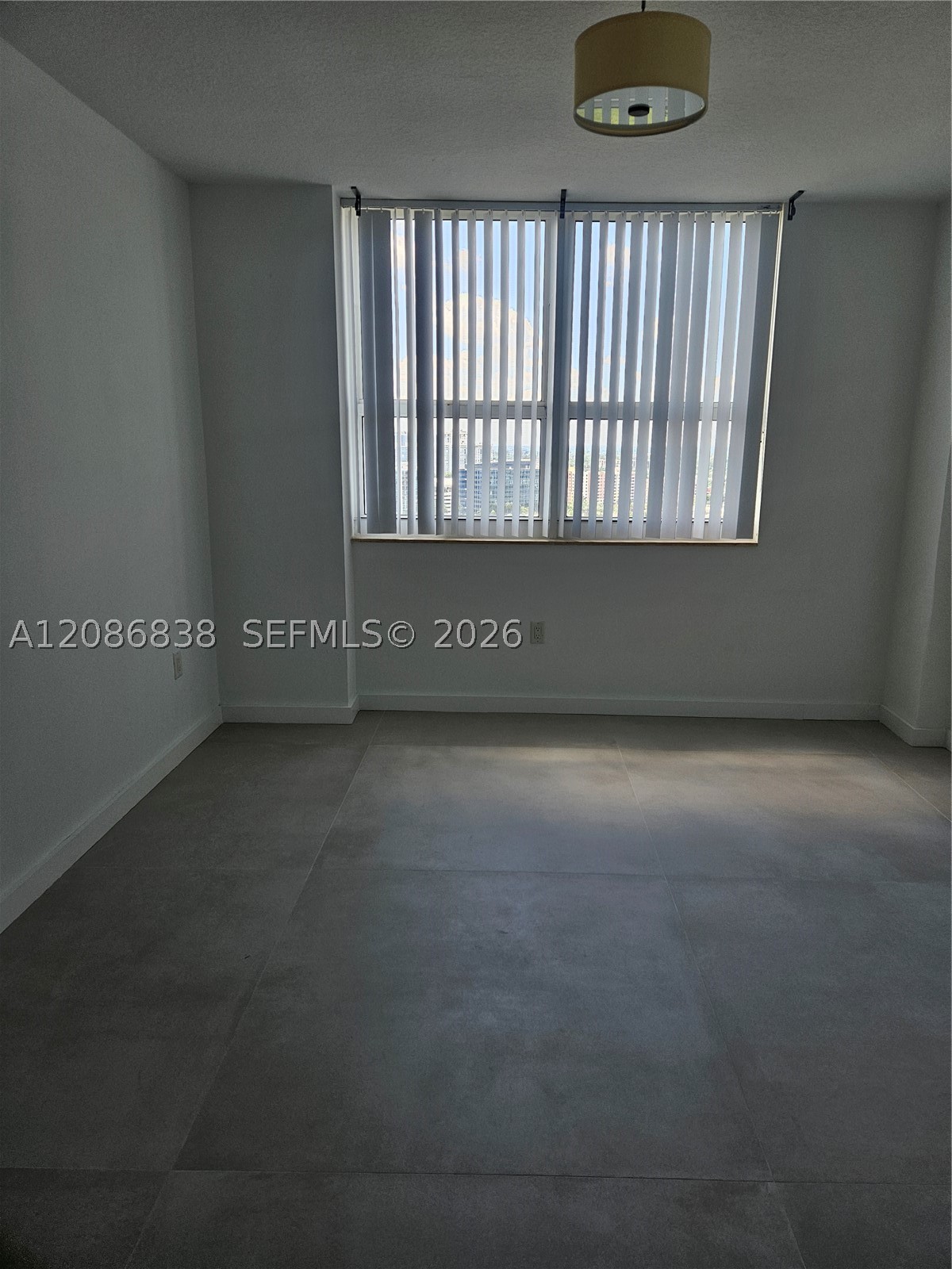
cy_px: 634
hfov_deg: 58.9
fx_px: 843
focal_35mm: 23
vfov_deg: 73.9
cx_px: 476
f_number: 1.8
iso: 100
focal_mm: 5.4
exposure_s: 1/359
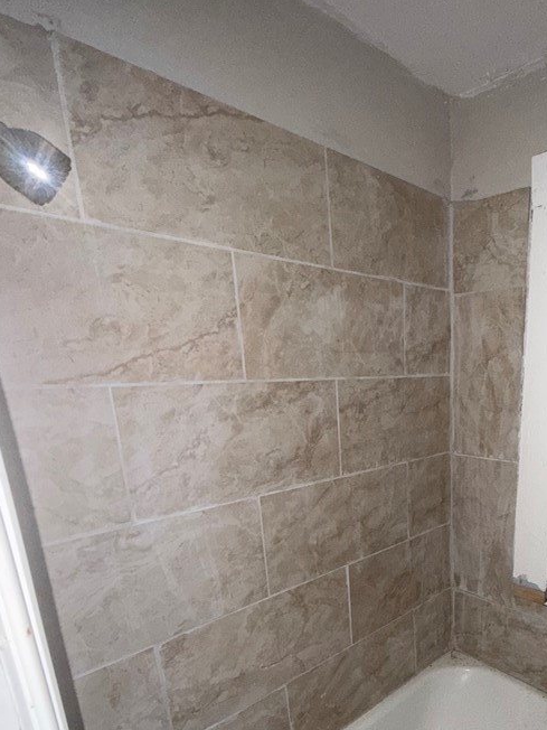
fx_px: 464
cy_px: 497
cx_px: 407
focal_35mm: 22
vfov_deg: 73.6
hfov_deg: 58.1
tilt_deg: -14.9
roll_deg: +2.2
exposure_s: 1/29
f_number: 2.2
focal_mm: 2.22
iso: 160
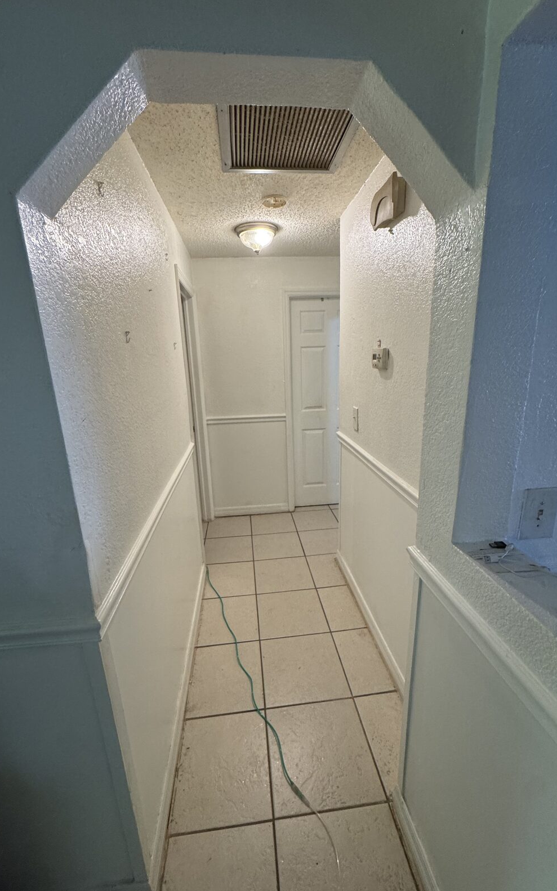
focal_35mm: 15
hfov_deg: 74.8
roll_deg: +2.0
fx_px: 364
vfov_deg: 101.5
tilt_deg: -12.1
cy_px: 449
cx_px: 277
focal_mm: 2.22
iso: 250
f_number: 2.2
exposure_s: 1/60
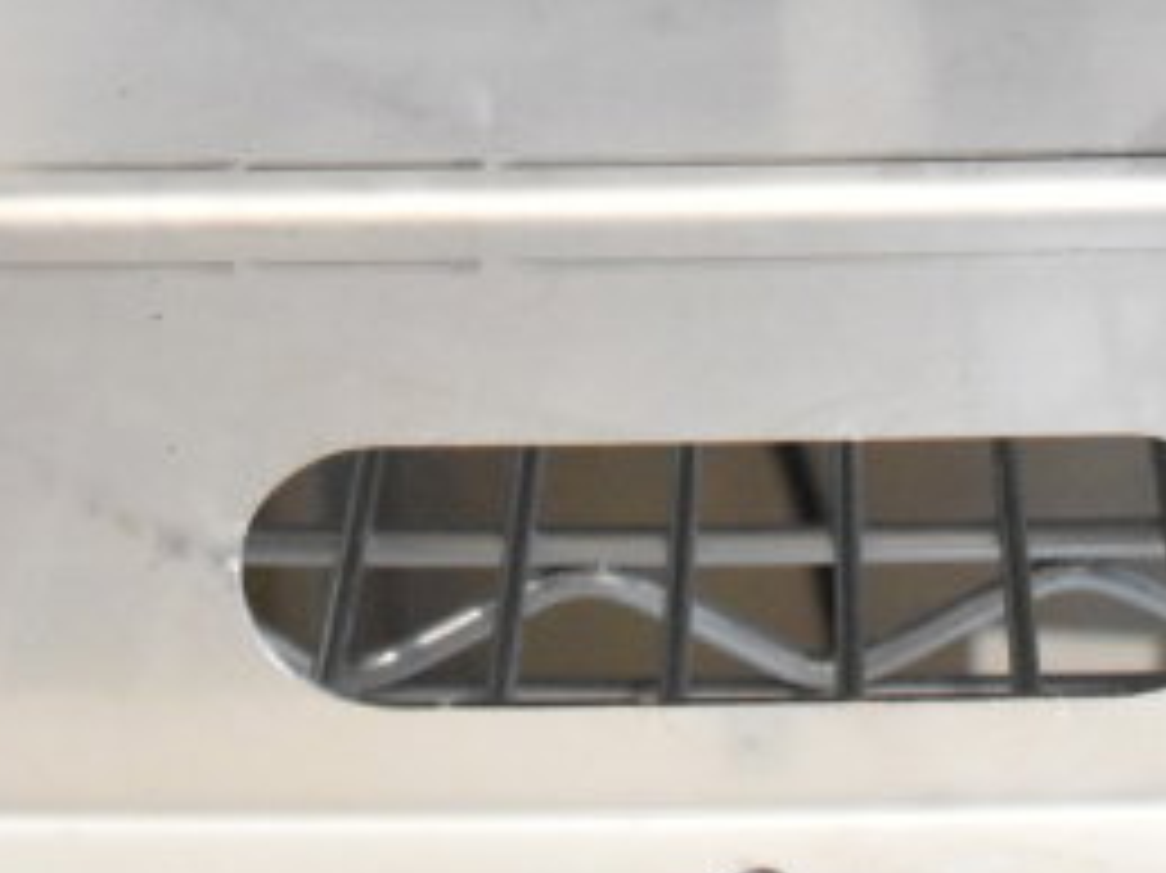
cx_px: 815
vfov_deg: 13.0
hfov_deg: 19.2
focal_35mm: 102
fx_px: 3434
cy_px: -754
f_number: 6.3
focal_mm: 20
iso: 6400
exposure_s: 1/160
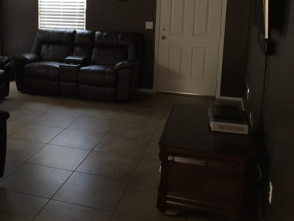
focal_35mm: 44
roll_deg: -1.4
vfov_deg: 32.4
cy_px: 59
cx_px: 79
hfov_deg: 41.8
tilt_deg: -10.2
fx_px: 374
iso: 64
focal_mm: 4.15
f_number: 2.2
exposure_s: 1/4
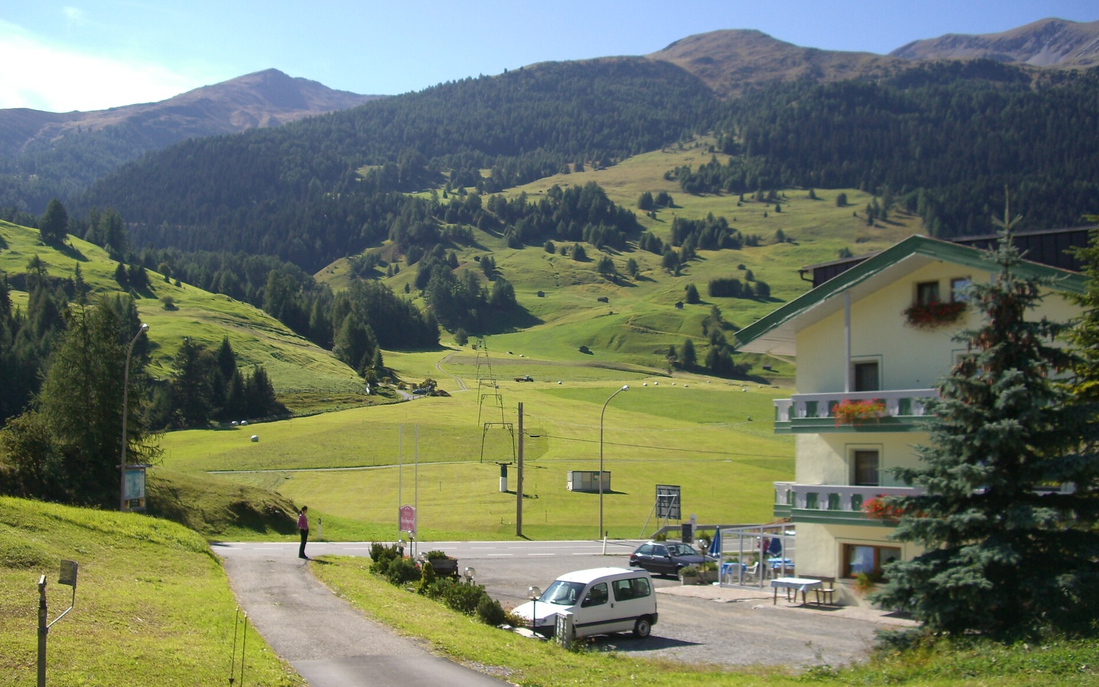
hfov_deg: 48.2
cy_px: 362
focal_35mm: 41
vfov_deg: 31.2
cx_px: 554
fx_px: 1228
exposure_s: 1/200
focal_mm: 7.9
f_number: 5.6
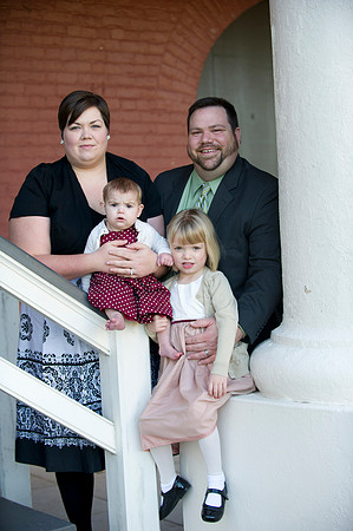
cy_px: 266
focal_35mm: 70
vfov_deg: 28.9
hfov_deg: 19.4
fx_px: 1032
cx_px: 176
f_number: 3.2
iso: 250
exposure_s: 1/250
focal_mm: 70
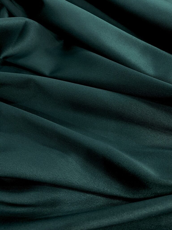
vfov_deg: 67.3
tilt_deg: -58.6
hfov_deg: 53.1
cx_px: 86
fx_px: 172
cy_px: 115
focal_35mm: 26
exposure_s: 1/50
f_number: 1.6
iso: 160
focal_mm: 4.2
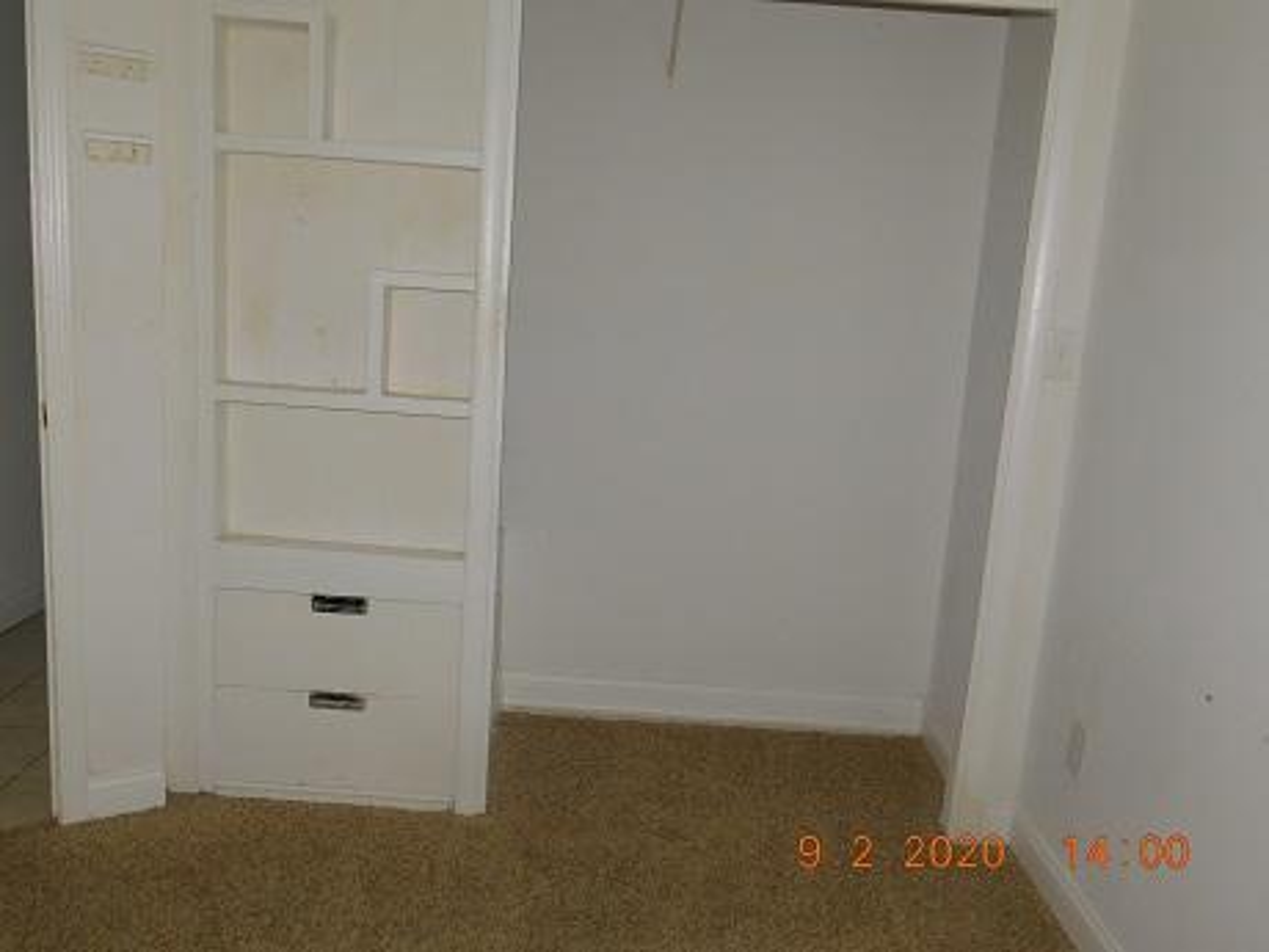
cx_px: 634
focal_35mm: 30
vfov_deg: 46.8
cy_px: 476
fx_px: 1100
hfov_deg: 60.0
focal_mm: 5.3
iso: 200
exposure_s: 1/30
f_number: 3.2
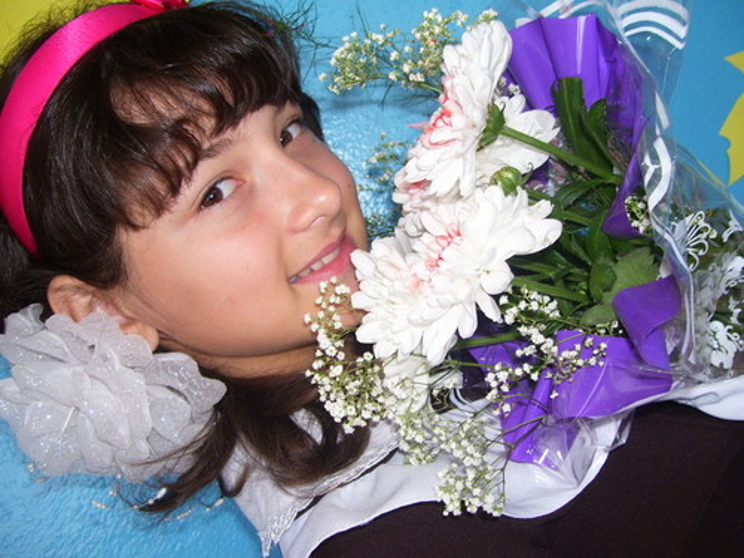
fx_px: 795
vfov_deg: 38.7
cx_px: 372
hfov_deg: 50.1
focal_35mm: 37
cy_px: 279
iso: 125
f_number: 2.7
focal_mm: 6
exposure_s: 1/60
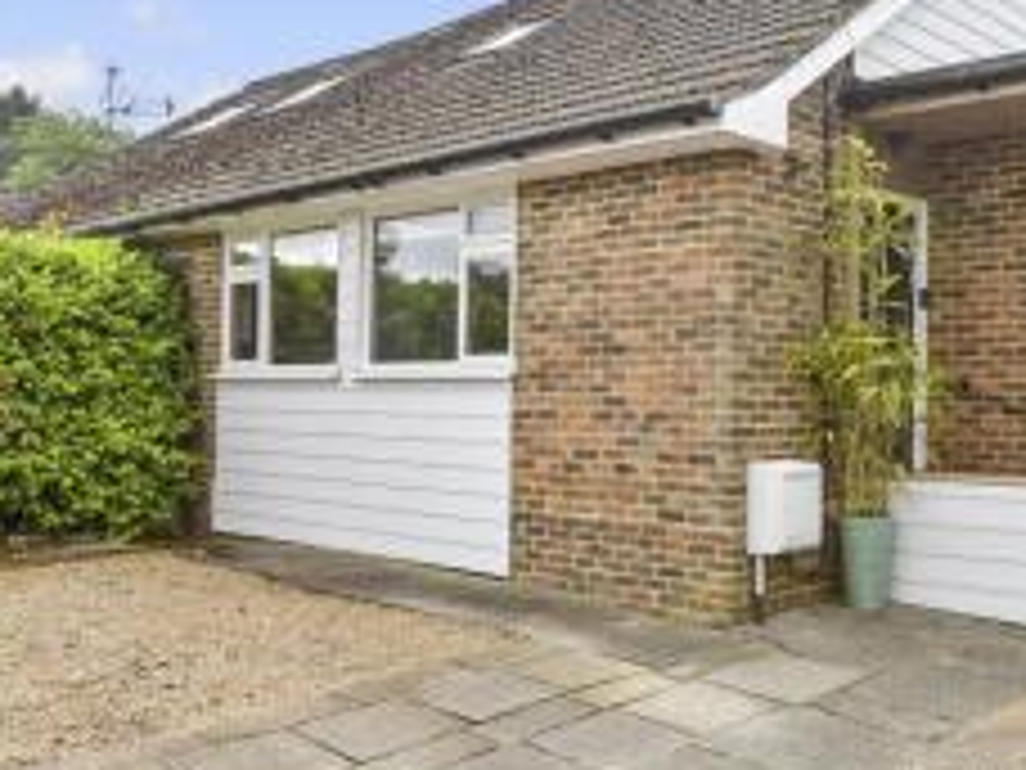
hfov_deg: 47.1
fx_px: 1126
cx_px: 772
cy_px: 385
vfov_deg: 37.7
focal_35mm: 38
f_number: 8
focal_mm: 13
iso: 160
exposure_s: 1/160
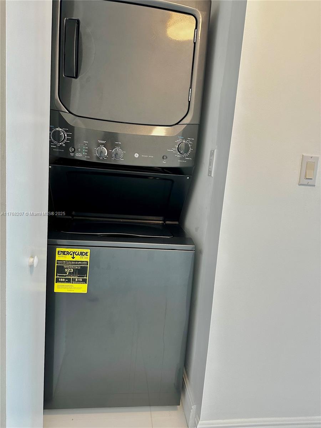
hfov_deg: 56.8
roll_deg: -4.5
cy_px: 214
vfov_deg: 71.6
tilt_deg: -9.7
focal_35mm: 24
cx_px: 160
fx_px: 297
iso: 160
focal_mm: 6.86
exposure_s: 1/120
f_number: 1.78
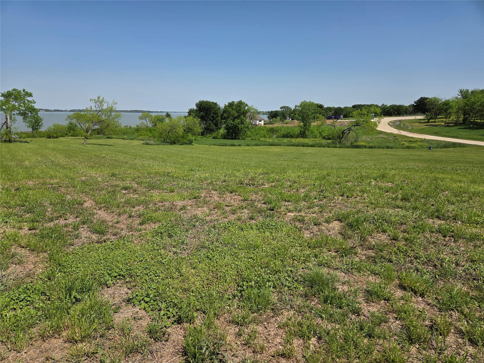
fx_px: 322
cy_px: 182
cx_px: 242
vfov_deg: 58.9
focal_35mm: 23
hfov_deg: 73.9
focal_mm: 5.4
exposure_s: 1/7891
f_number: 1.8
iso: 80
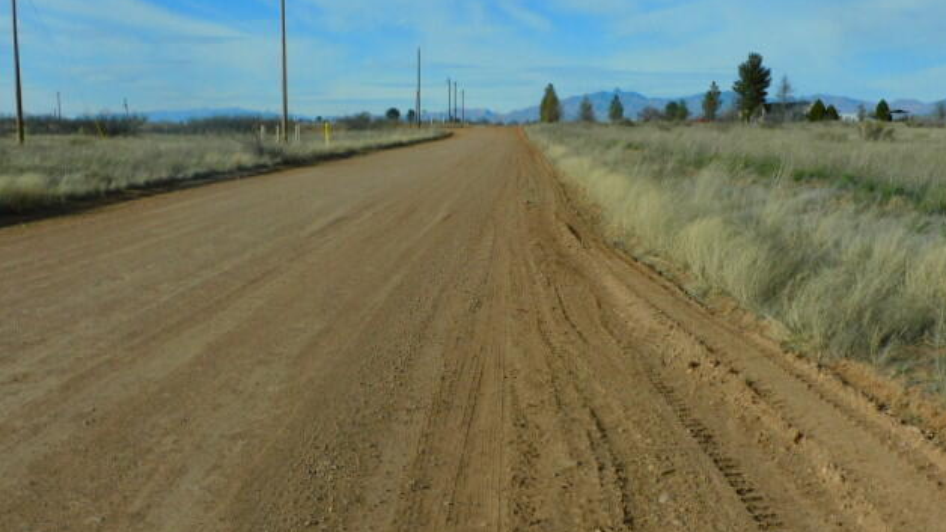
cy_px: 285
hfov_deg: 41.3
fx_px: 1254
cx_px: 481
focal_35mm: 50
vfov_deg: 23.9
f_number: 5
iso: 125
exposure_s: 1/1250
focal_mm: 8.1
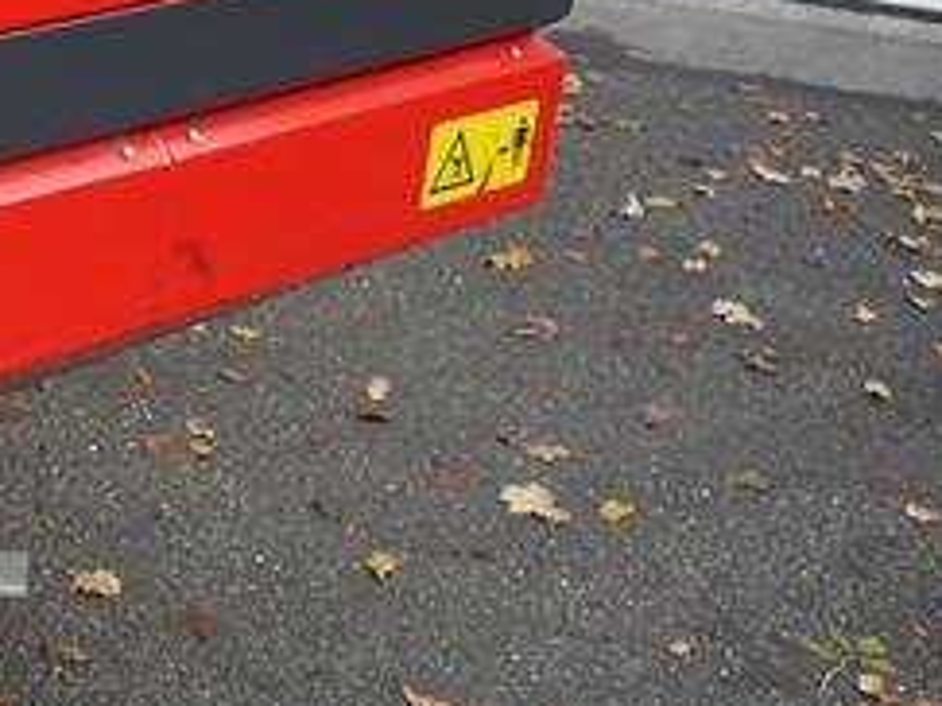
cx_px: -279
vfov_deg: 18.6
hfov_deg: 22.2
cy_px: 264
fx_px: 2149
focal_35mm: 79
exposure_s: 1/125
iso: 125
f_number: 3.5
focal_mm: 15
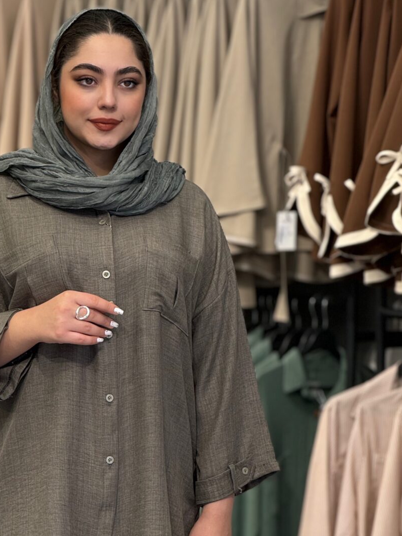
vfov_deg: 11.0
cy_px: 361
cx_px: 128
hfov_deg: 8.2
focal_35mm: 180
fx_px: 2788
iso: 80
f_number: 2.8
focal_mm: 15.66
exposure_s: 1/99
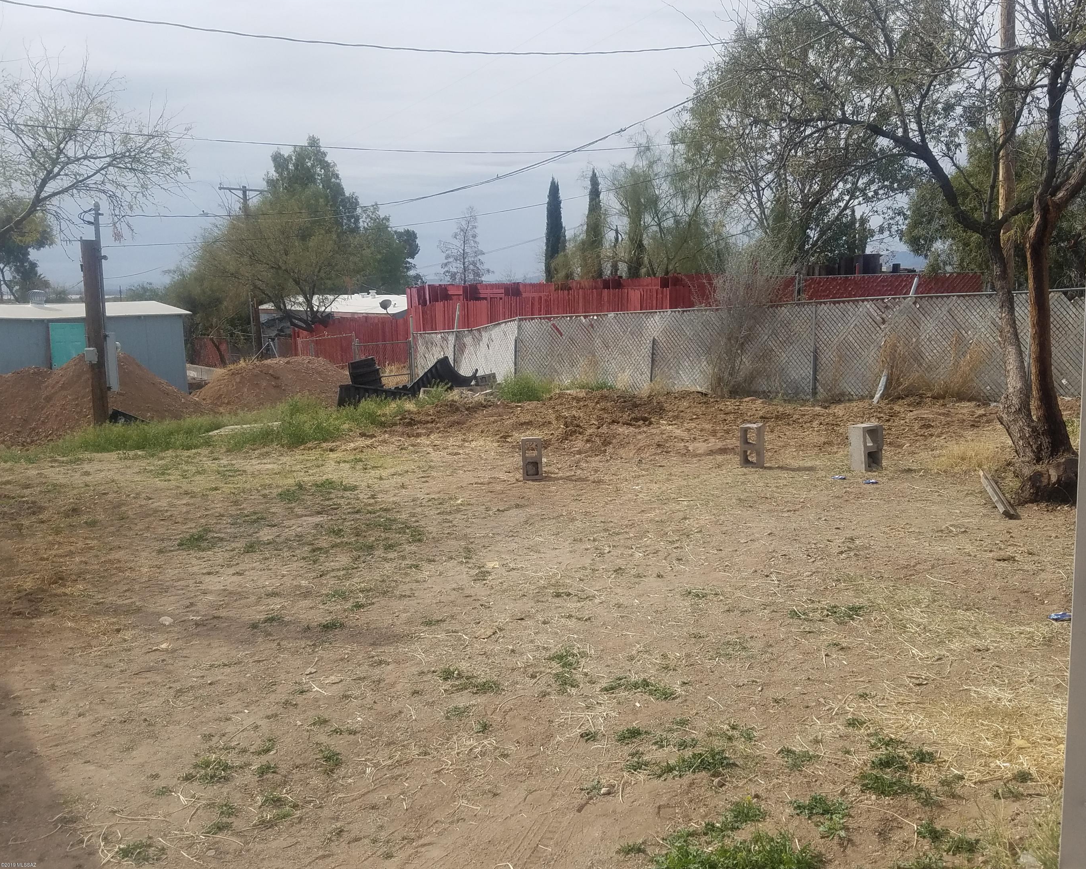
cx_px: 598
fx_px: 900
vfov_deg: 51.5
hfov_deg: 62.1
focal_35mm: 28
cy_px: 443
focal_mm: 4.2
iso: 50
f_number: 1.7
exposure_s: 1/3576
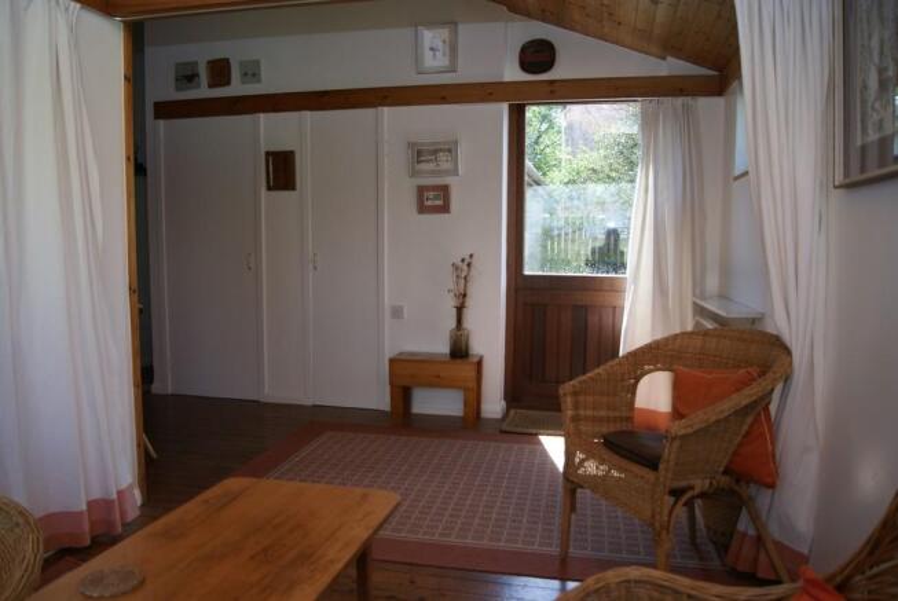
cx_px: 449
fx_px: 674
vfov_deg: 48.0
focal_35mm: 27
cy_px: 300
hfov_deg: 67.3
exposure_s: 1/160
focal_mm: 18
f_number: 4
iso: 160
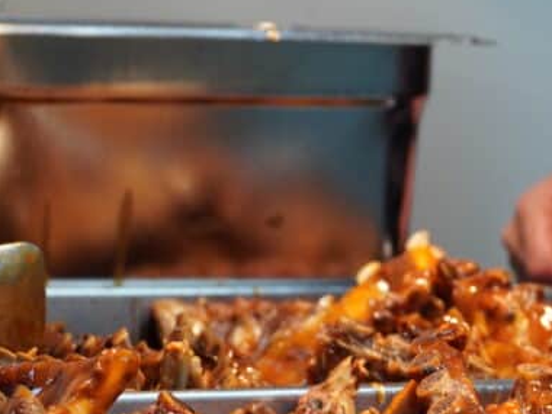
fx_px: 2668
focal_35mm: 167
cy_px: 224
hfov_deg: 11.7
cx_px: 485
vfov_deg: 8.9
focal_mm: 43
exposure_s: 1/160
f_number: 5
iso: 800
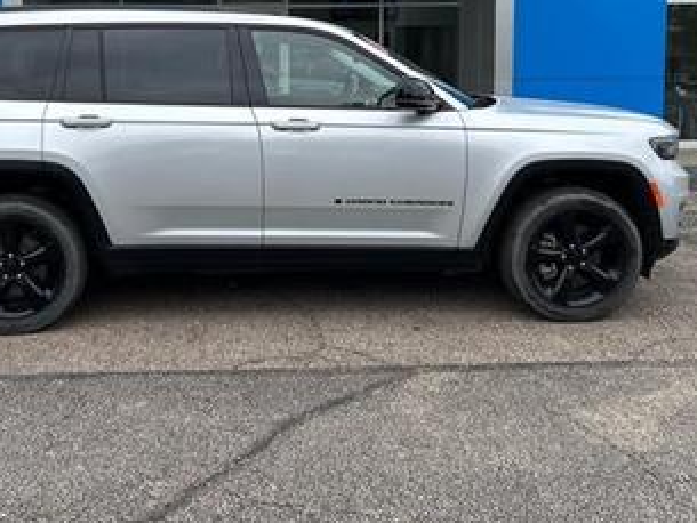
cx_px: 283
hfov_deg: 43.6
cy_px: 135
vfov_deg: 33.0
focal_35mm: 43
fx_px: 866
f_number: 1.5
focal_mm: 5.7
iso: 50
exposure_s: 1/873
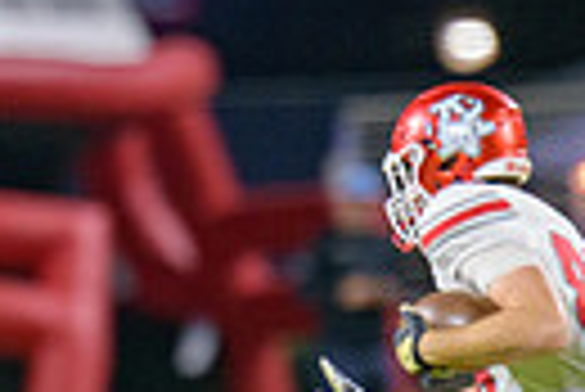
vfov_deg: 1.0
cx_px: 207
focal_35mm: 1335
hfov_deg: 1.5
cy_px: 318
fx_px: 21718
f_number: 2.8
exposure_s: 1/250
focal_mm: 300
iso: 2000
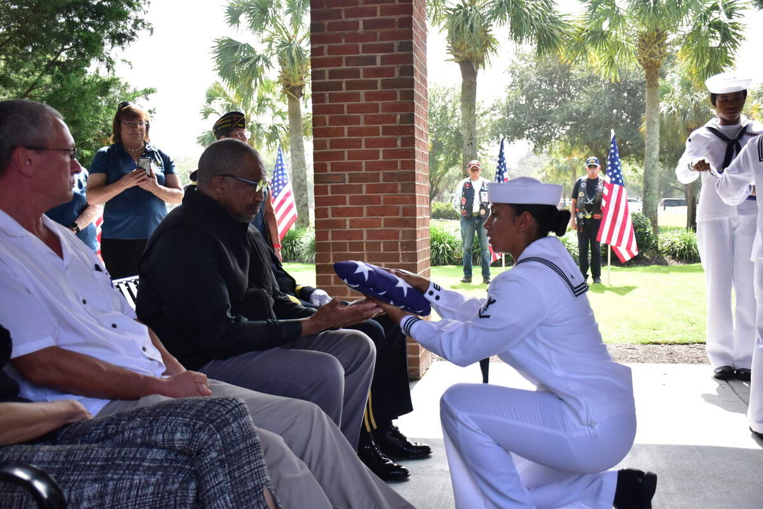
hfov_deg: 47.9
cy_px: 254
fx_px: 859
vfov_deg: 33.0
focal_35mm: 40
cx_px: 382
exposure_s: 1/800
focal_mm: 27
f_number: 4
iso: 800
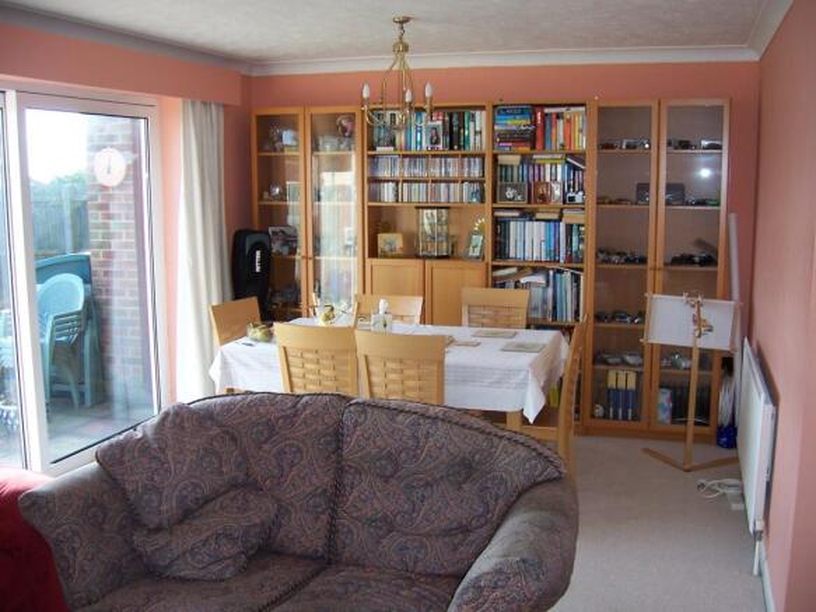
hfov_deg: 51.4
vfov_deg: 39.6
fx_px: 848
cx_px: 408
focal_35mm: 36
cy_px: 306
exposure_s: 1/60
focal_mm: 6
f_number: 3
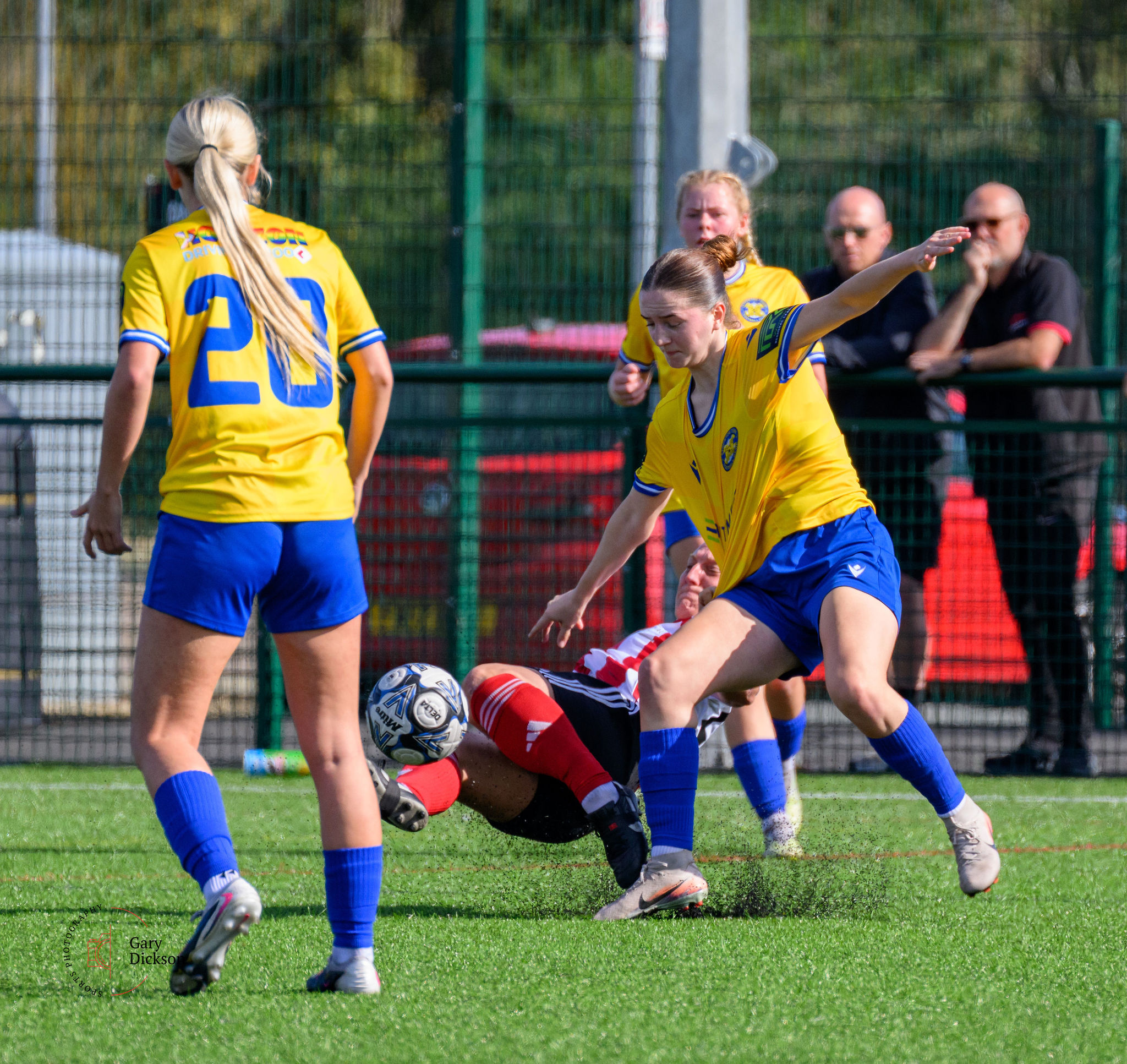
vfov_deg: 2.5
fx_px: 24436
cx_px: 813
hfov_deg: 2.6
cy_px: 459
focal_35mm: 682
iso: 640
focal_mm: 360
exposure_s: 1/2000
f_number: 5.6
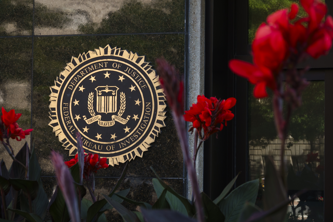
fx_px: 906
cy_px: 111
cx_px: 166
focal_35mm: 98
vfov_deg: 14.0
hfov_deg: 20.8
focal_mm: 35.68
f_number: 4
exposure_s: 1/250
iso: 200
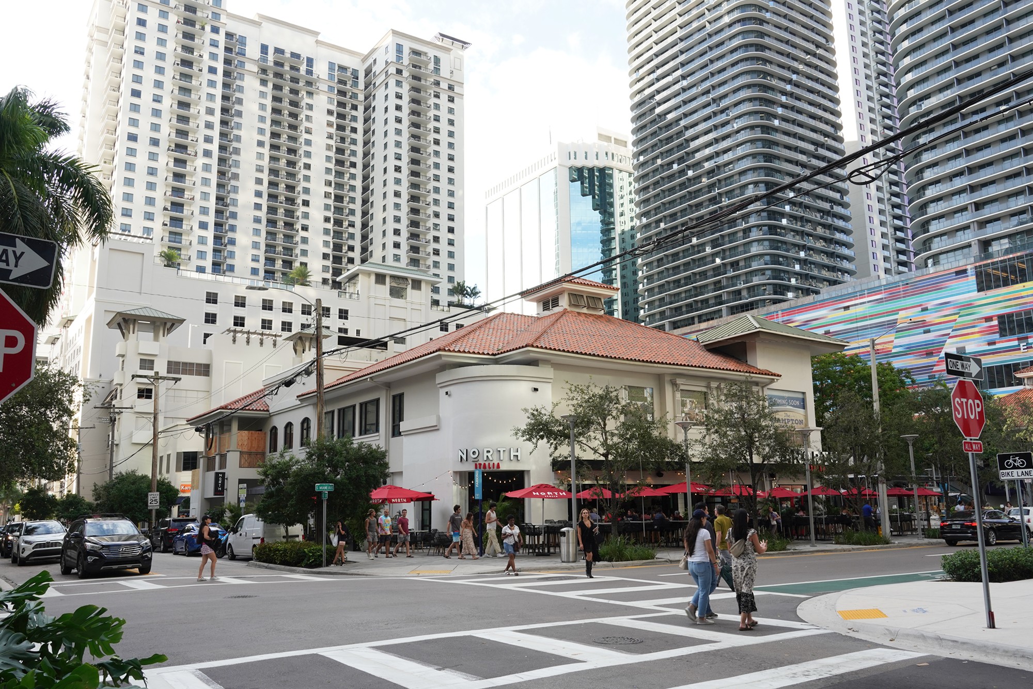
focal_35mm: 28
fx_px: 804
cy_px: 344
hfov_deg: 65.5
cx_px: 516
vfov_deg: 46.4
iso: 400
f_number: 11
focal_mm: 28
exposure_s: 1/100
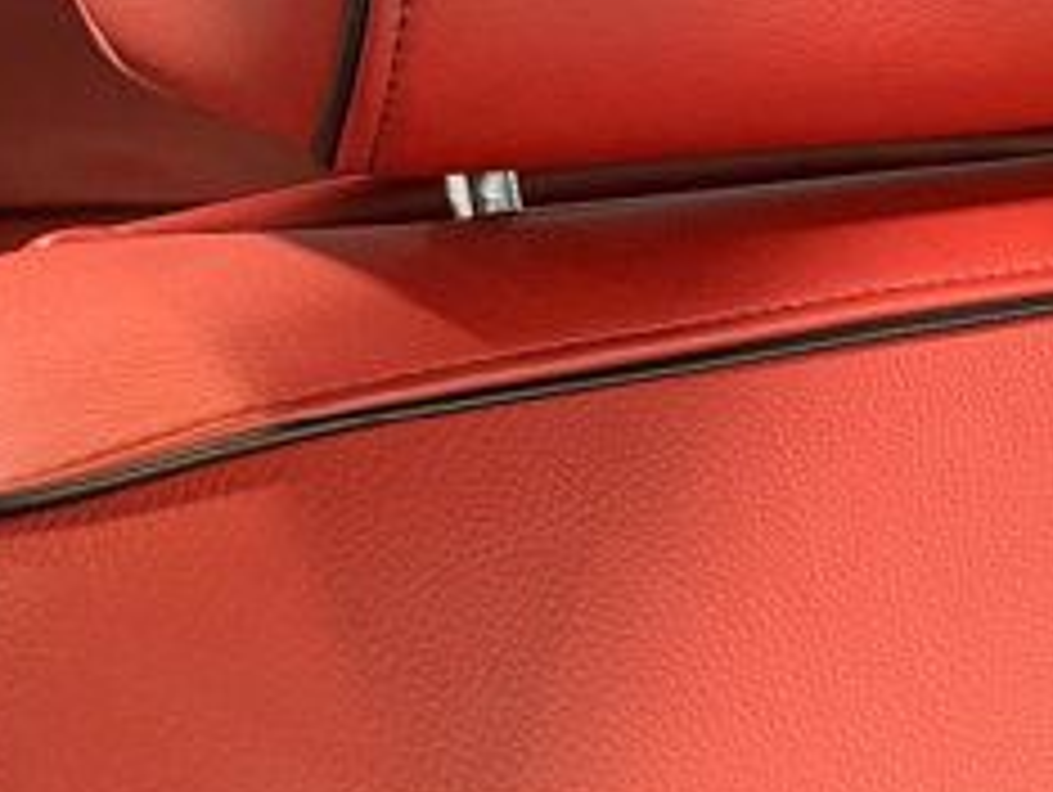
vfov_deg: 14.1
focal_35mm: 105
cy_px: 495
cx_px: 1670
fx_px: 3197
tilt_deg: -17.1
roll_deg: -2.2
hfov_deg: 16.7
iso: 500
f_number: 1.78
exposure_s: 1/60
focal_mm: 6.76
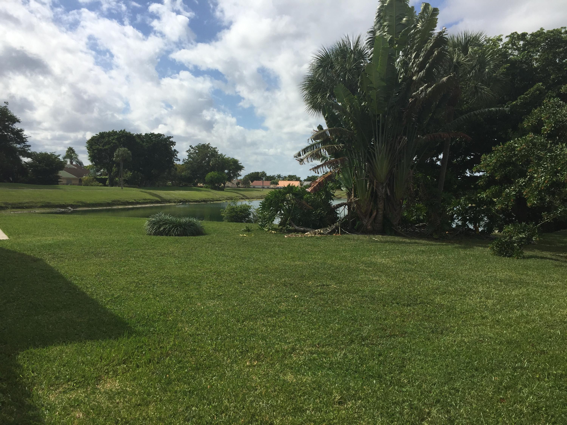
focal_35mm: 29
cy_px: 212
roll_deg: -1.8
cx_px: 284
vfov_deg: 48.2
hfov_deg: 61.7
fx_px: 475
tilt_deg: -2.2
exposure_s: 1/3300
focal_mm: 4.15
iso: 32
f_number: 2.2
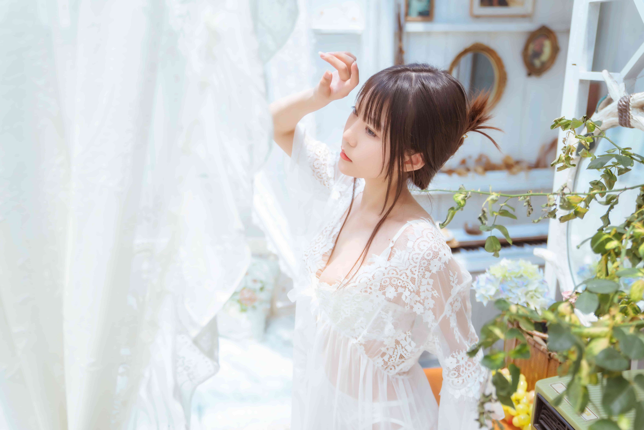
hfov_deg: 54.4
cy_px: 215
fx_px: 626
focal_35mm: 35
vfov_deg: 37.9
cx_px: 322
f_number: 2.8
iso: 100
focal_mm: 35
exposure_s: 1/500
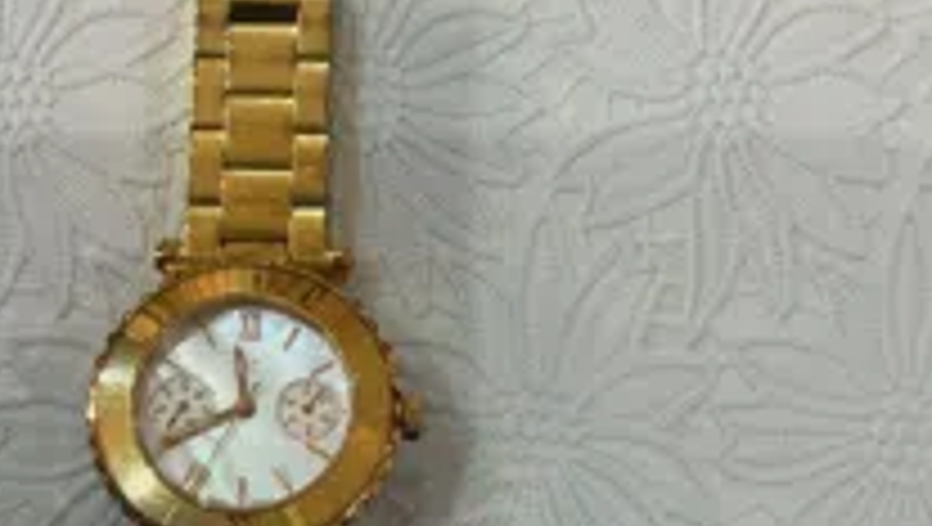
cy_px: 283
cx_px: 333
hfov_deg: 34.1
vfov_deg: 19.8
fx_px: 1509
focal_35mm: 61
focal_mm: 3
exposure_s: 1/50
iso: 100
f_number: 1.8
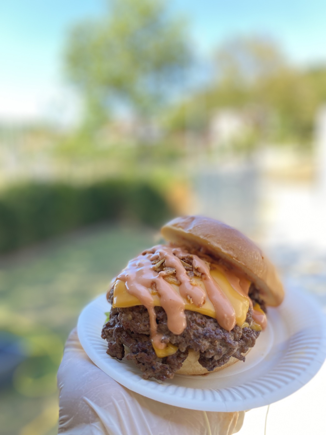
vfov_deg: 67.3
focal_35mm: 26
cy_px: 218
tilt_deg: -8.4
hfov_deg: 53.1
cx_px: 163
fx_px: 326
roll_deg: +2.4
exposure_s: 1/140
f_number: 1.8
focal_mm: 4.25
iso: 32
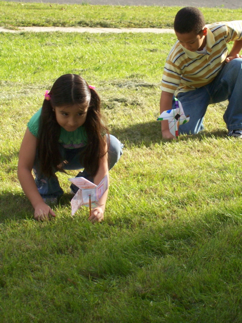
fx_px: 1631
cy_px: 162
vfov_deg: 11.3
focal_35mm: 175
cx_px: 121
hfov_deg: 8.5
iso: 140
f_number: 4.9
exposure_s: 1/250
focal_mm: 30
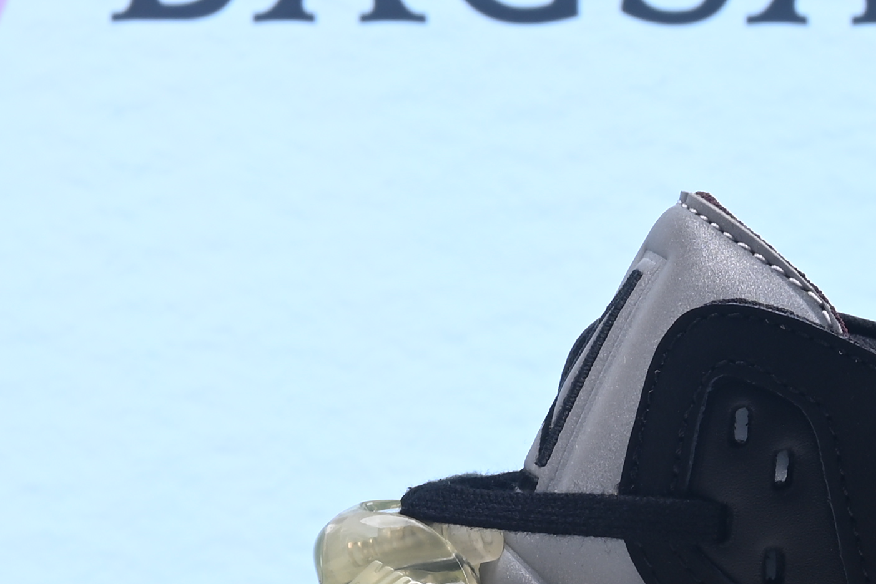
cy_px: 518
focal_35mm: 163
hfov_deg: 12.6
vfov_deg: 8.4
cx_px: 440
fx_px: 3967
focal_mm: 38
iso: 100
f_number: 16
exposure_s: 1/2
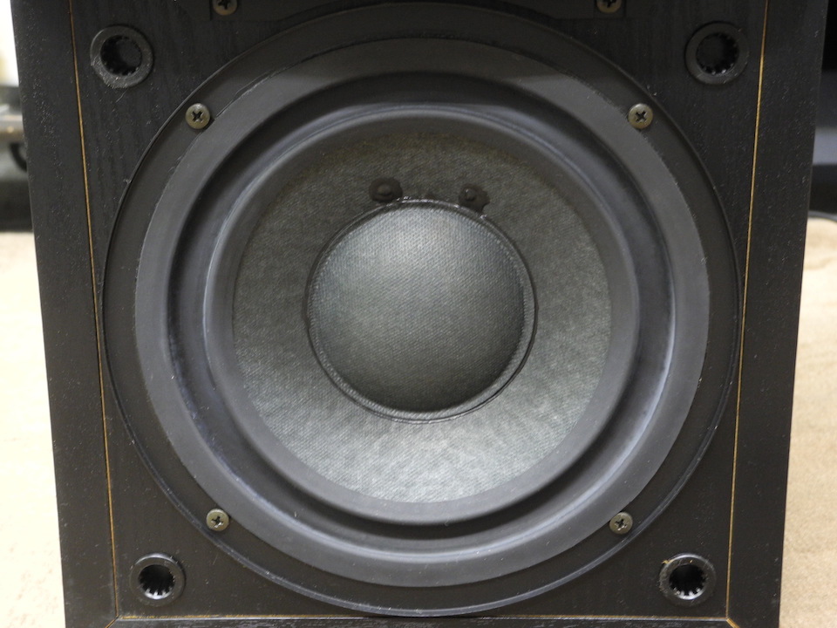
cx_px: 418
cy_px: 314
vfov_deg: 26.6
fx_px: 1330
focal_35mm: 55
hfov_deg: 34.9
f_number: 3.5
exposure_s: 1/5.2
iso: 400
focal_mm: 11.8
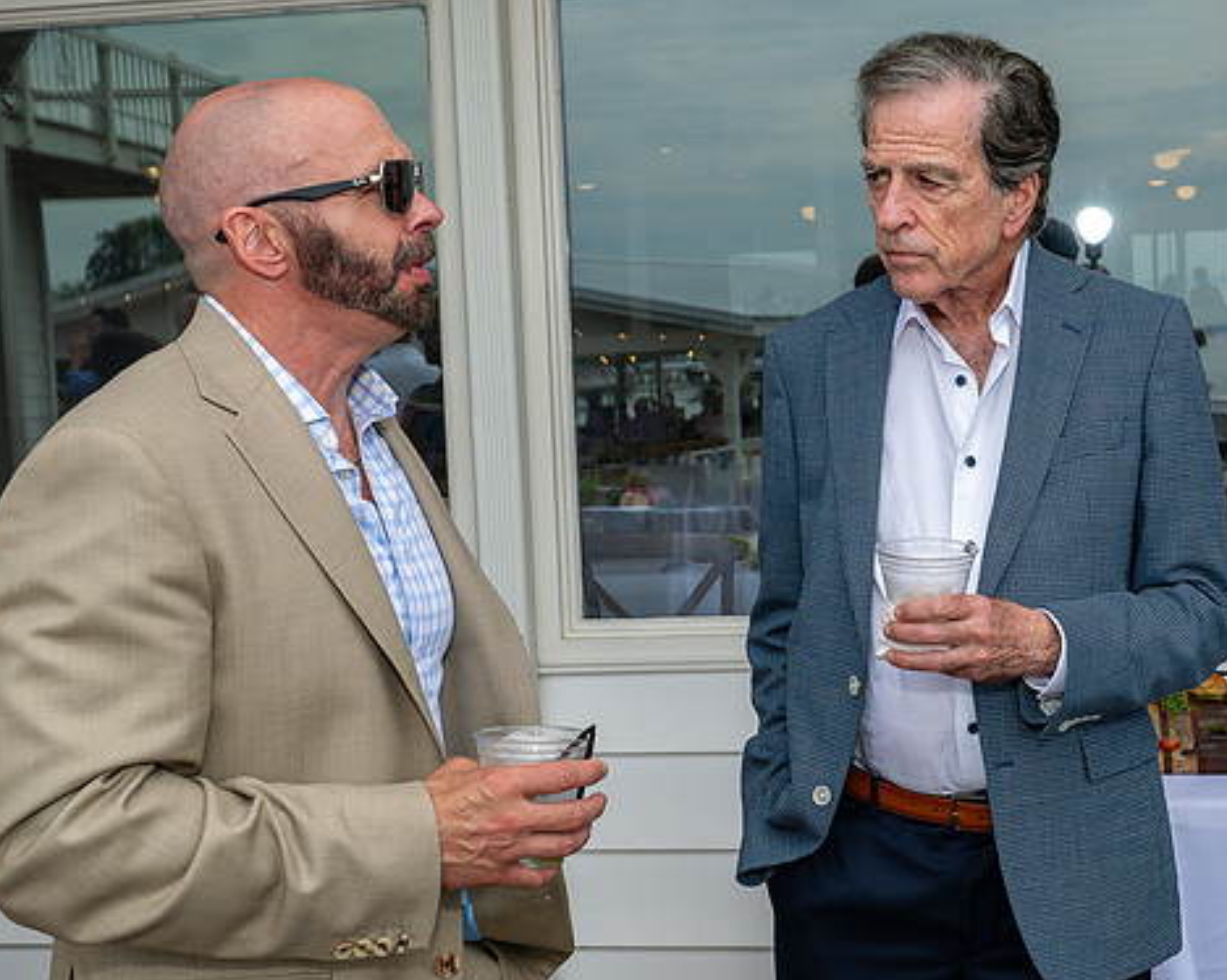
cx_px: 791
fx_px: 1924
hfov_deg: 35.1
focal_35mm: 53
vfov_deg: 28.5
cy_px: 372
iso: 250
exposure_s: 1/250
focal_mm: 33
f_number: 7.1
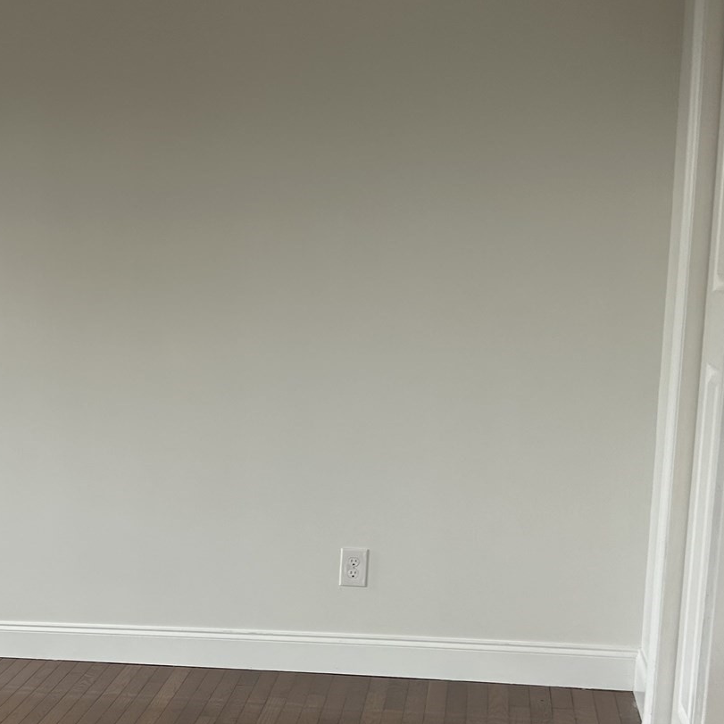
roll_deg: +4.1
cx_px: -155
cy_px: 627
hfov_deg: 26.2
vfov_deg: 28.6
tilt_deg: -13.1
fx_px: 1372
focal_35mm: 58
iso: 40
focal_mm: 5.7
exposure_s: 1/167
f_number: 1.5
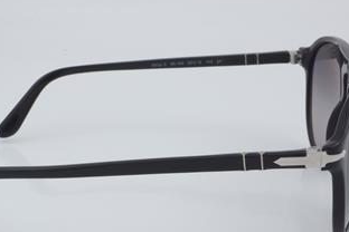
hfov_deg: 21.2
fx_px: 931
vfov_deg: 14.2
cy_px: 134
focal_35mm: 96
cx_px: 148
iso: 100
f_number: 32
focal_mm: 50
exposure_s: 1/3
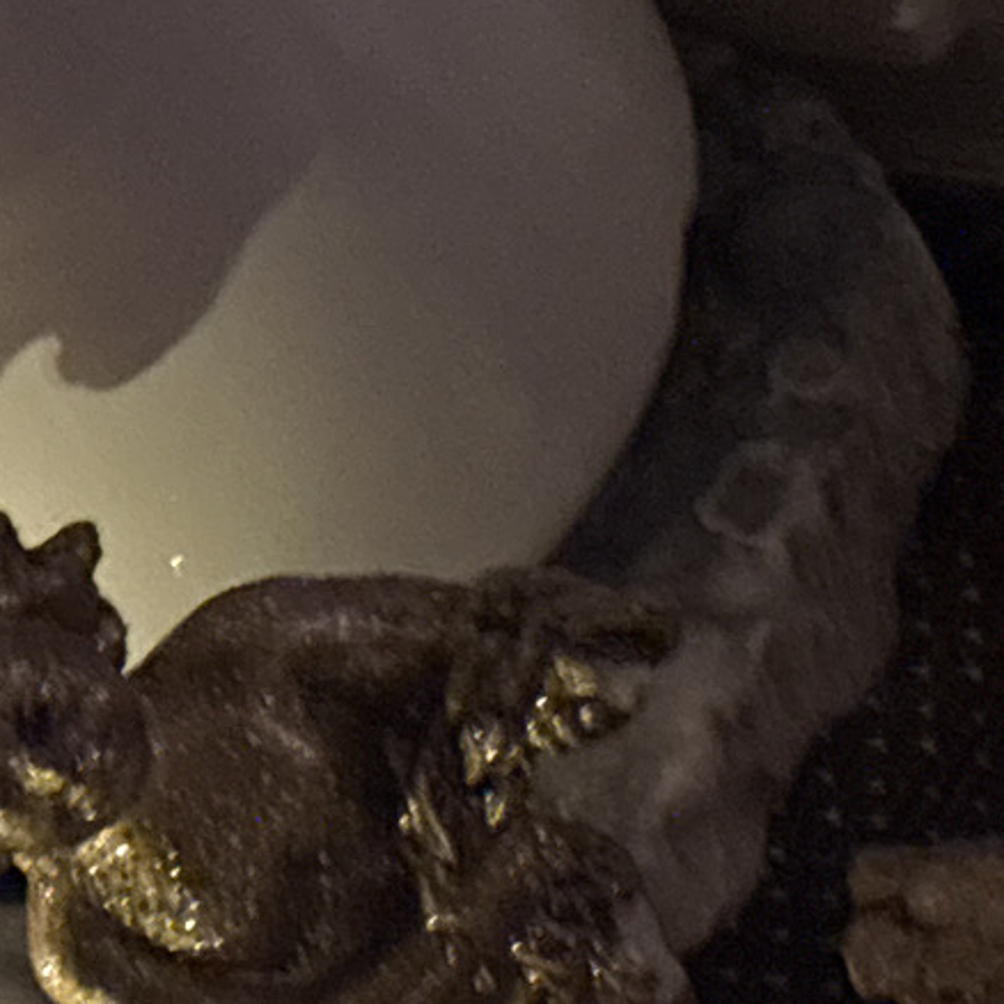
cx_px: 298
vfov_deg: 8.3
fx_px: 6891
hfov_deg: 8.3
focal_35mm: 210
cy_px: 809
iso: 500
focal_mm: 5.96
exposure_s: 1/20
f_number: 1.6
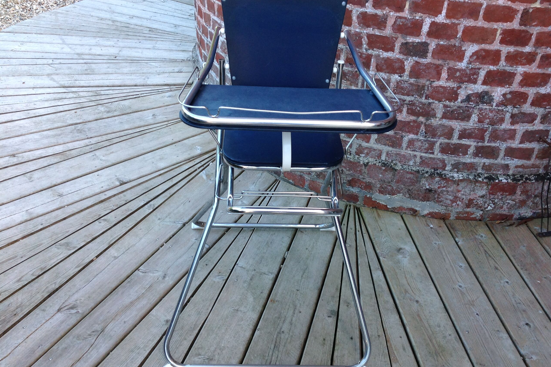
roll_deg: -1.9
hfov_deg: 51.9
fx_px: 566
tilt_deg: -32.9
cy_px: 169
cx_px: 278
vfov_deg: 35.9
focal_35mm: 37
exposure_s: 1/142
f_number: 2.4
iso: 50
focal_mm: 4.28
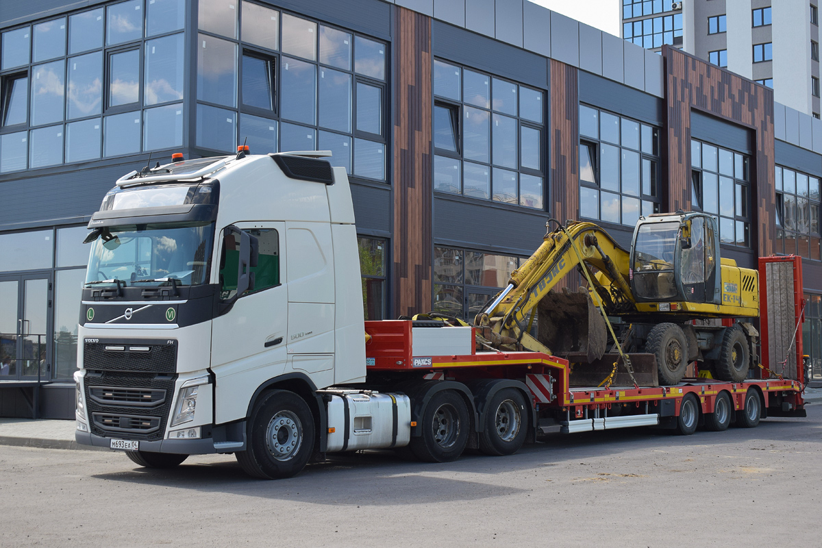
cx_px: 411
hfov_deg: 38.9
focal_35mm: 51
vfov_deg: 26.5
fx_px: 1164
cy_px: 274
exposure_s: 1/400
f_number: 5.6
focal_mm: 34
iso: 200
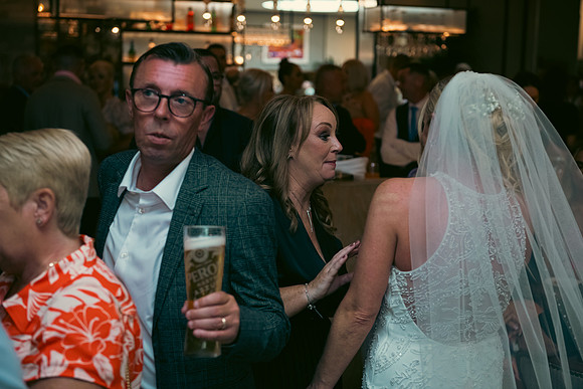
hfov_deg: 34.5
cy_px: 194
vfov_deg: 23.4
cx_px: 292
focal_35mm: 58
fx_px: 939
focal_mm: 58
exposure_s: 1/160
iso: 800
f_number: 3.5
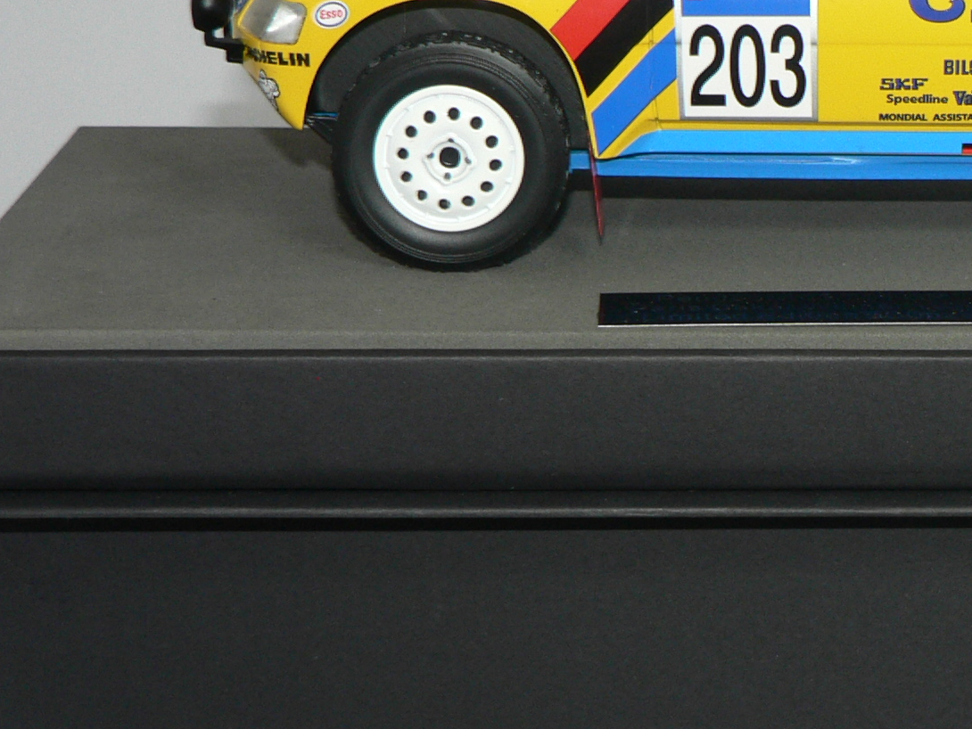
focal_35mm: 108
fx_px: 3033
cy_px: 442
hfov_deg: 17.9
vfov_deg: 13.7
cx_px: 888
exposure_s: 1/60
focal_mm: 7.7
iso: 100
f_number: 2.8
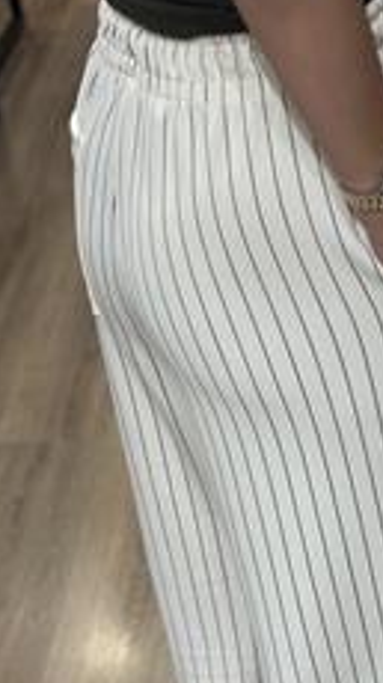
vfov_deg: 22.3
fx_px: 1701
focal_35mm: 94
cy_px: 572
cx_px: 294
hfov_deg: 12.8
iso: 125
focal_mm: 6.86
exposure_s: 1/100
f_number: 1.78
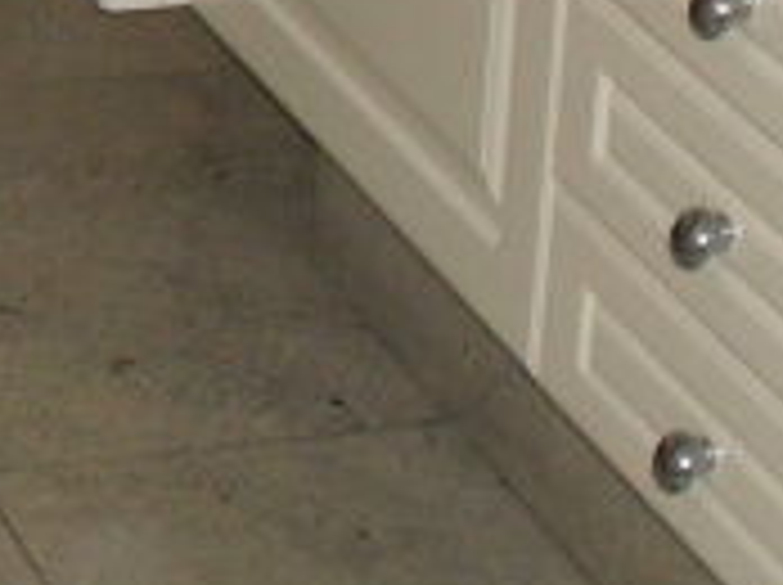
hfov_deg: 9.3
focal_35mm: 206
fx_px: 4653
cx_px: -477
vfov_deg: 6.7
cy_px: -968
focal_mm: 6.3
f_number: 3.2
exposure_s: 1/45
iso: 200
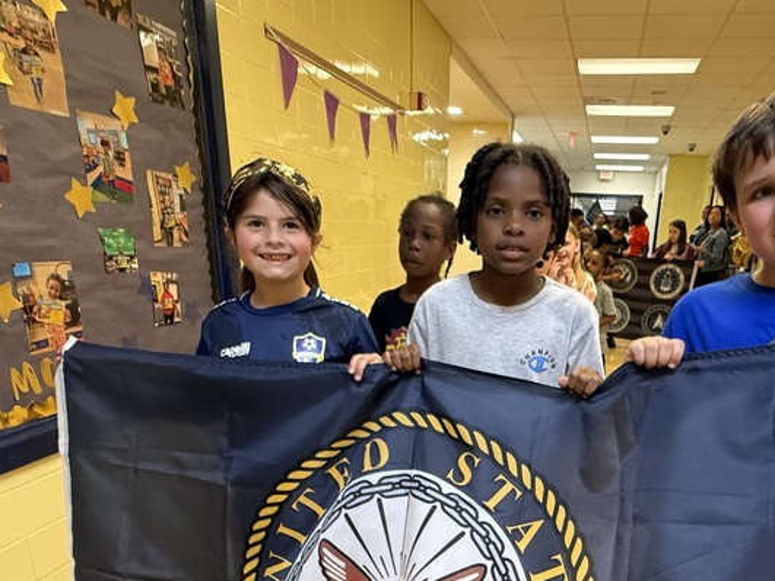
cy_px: 445
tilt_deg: -19.2
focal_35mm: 27
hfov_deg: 64.3
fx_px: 604
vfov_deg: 49.0
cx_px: 490
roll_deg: -2.7
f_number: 2.2
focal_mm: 2.22
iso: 400
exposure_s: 1/60
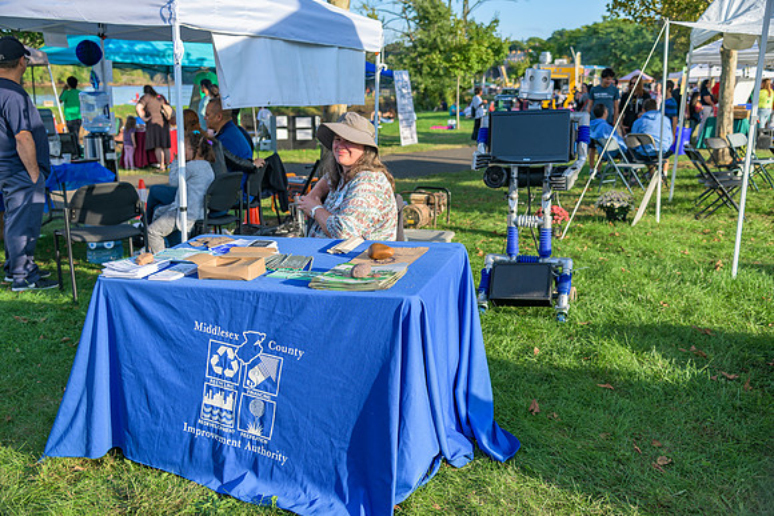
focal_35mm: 38
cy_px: 258
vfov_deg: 35.1
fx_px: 817
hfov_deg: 50.7
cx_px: 387
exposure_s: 1/200
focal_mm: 38
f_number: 4
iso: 125
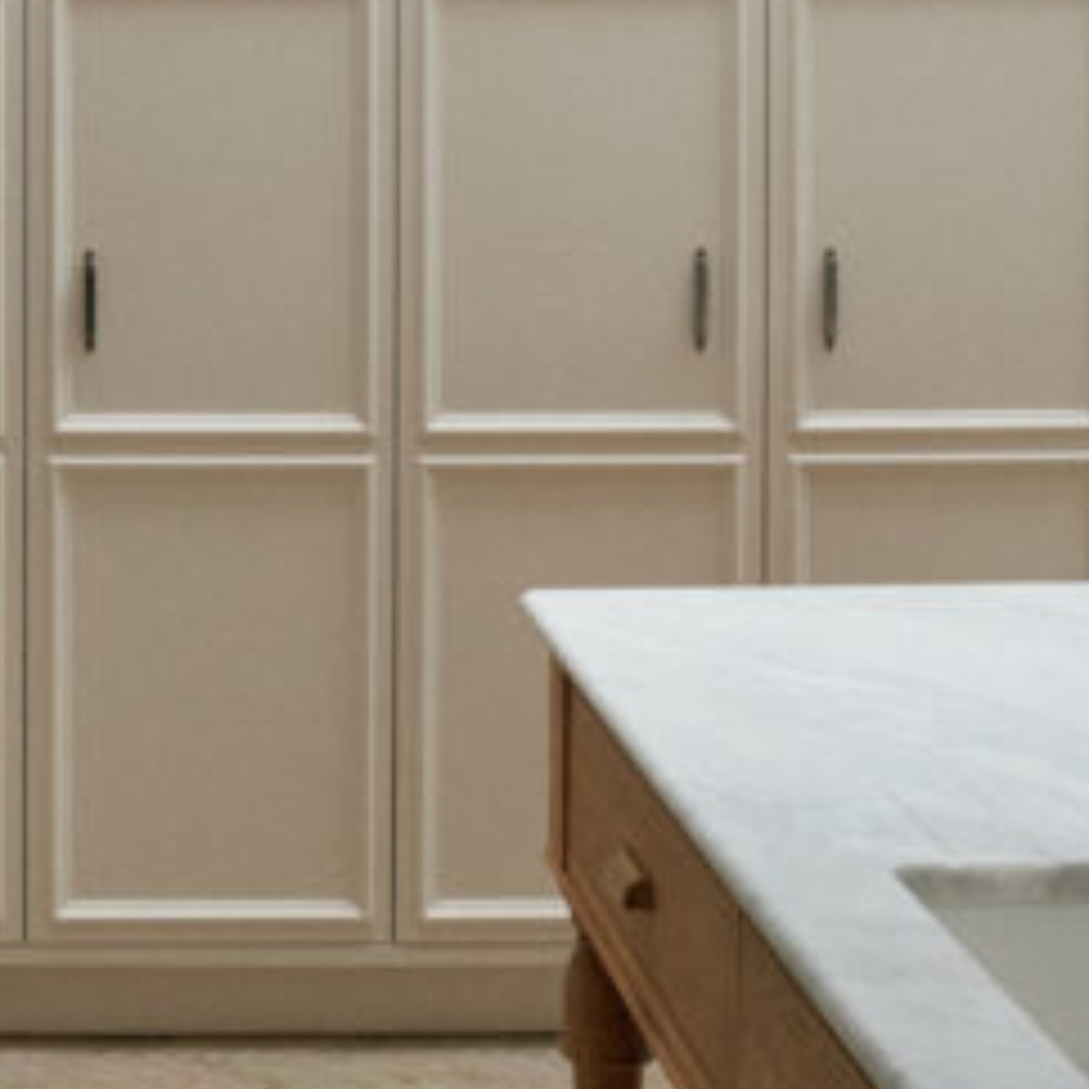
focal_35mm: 81
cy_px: 40
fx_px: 2883
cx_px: 32
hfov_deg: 20.8
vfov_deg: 20.8
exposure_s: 1/400
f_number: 5.6
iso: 1600
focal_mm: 20
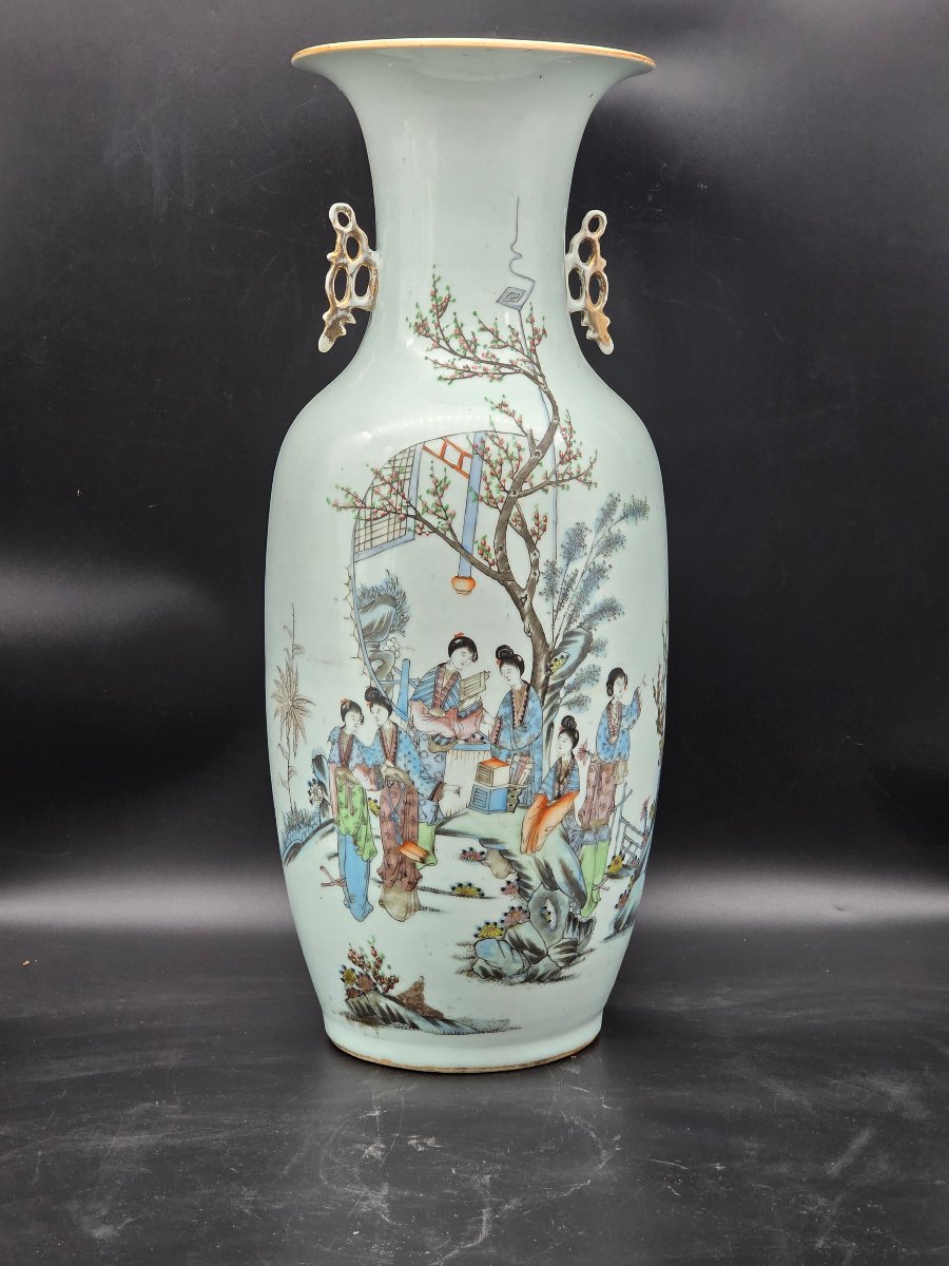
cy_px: 633
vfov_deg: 28.2
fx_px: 2522
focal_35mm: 69
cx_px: 474
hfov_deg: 21.3
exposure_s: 1/45
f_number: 2.4
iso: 125
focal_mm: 7.9
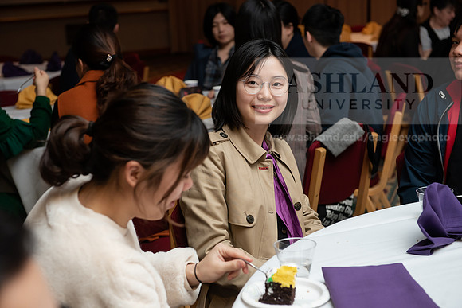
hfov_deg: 30.5
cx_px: 231
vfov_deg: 20.6
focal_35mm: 66
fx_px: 847
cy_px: 154
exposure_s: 1/160
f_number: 5
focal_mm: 66
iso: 1600
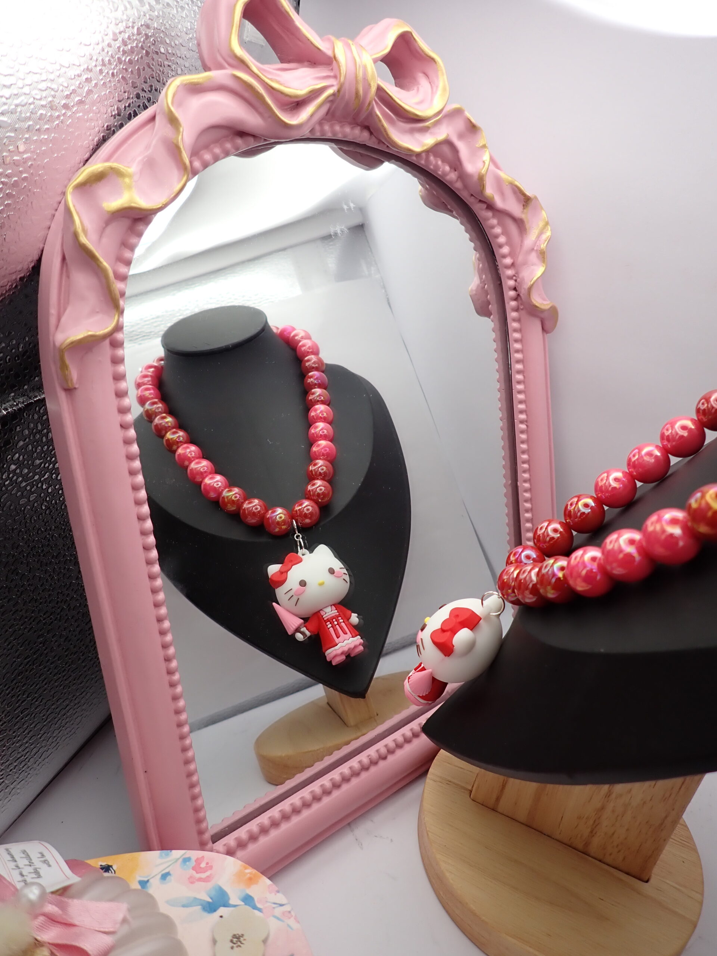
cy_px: 478
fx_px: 690
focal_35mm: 25
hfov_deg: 54.9
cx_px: 358
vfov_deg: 69.4
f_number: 2
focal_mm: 4.5
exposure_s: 1/160
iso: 100
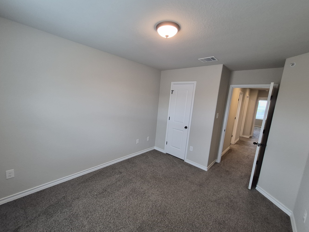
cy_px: 118
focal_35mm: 14
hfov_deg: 102.0
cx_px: 152
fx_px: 125
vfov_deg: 85.7
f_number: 2.2
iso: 200
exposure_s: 1/60
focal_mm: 1.74
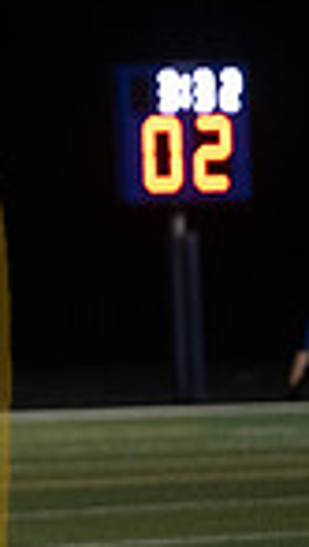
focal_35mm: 537
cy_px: 486
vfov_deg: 4.0
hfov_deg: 2.3
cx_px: -454
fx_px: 7800
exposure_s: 1/1600
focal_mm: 130
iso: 5000
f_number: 2.8
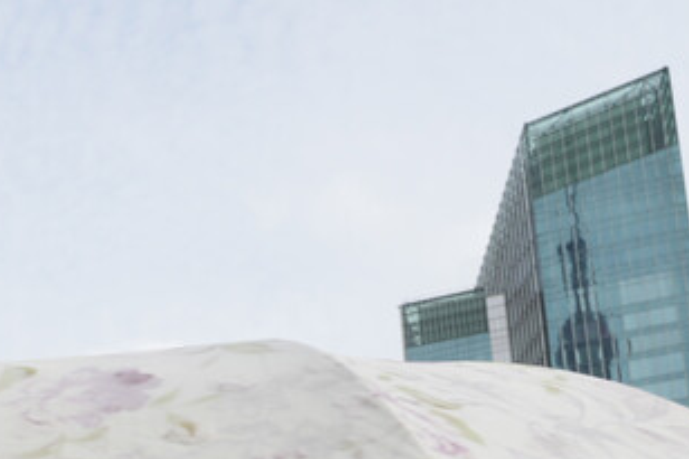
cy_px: 834
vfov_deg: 12.1
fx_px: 1989
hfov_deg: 16.8
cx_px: -497
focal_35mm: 104
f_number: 8
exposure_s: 1/400
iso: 200
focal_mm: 20
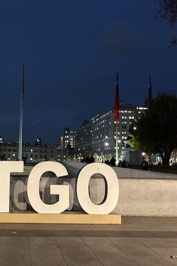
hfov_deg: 34.6
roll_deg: -0.8
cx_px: 30
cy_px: 133
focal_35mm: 37
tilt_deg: +5.1
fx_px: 273
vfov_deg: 51.9
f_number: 1.6
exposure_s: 1/25
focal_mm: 5.96
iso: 500
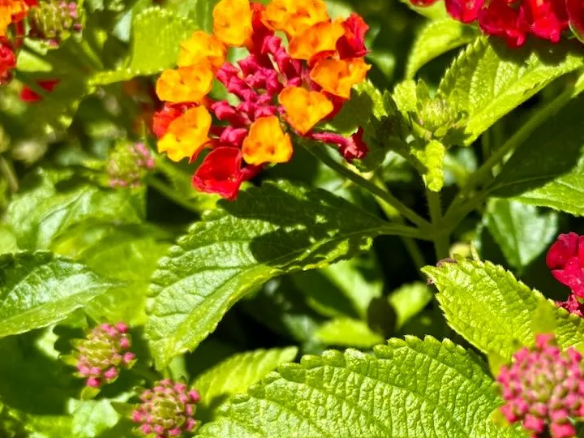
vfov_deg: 38.7
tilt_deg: -51.2
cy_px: 218
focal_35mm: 37
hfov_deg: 50.1
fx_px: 624
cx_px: 322
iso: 50
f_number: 1.6
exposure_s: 1/2242
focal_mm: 5.96
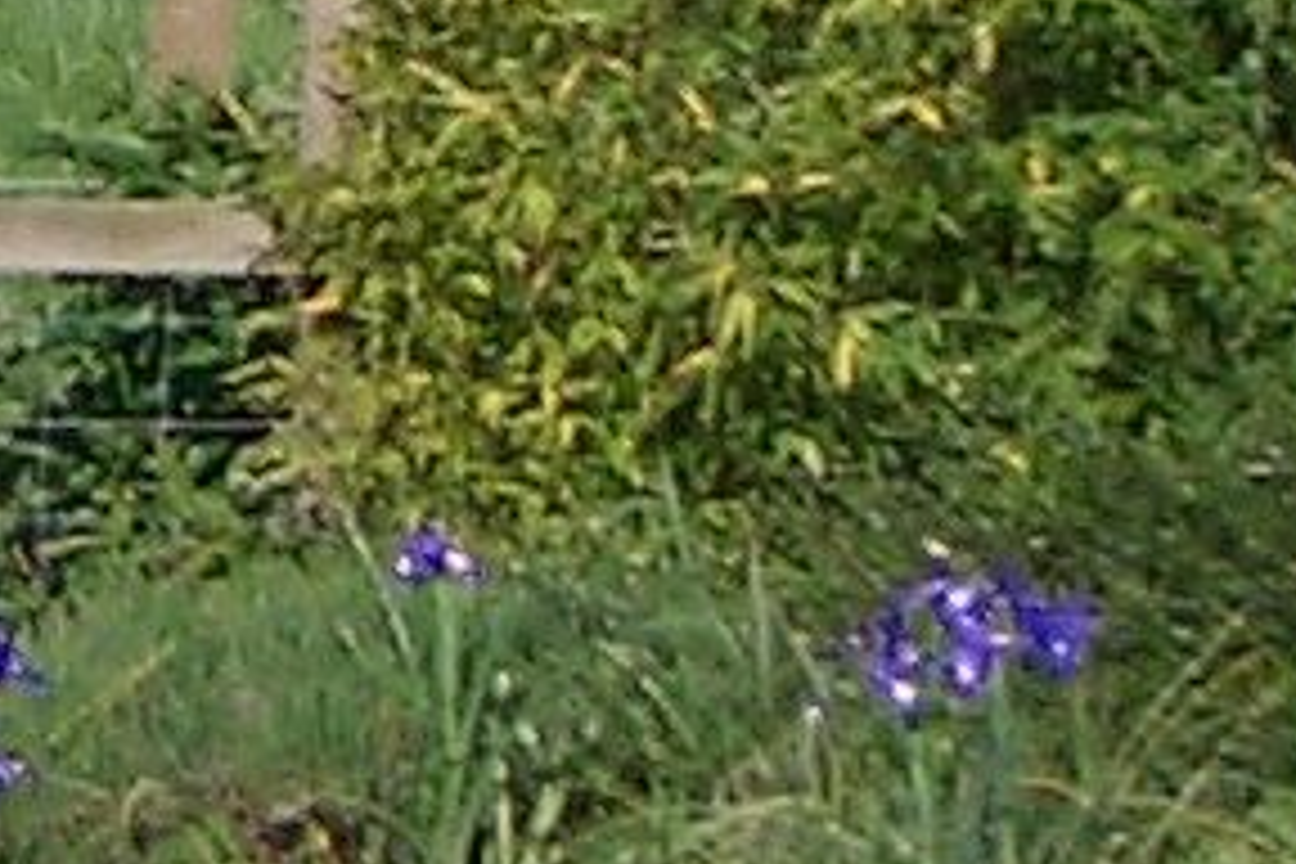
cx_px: -1084
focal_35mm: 407
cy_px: -1030
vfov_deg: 3.3
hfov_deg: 5.0
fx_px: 14651
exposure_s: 1/400
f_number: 5
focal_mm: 8.2
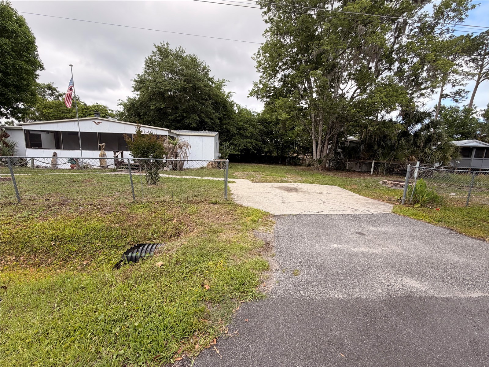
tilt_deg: -8.9
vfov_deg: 85.7
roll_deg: +0.8
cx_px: 244
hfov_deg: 102.1
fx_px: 198
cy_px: 184
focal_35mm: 14
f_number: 2.2
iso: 40
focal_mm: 2.22
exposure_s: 1/540
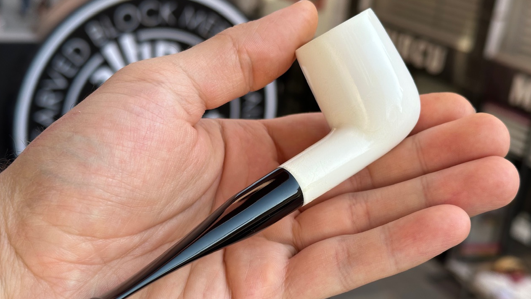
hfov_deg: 39.2
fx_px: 746
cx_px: 264
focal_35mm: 53
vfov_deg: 22.6
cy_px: 166
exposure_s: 1/709
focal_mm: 6.86
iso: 64
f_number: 1.78
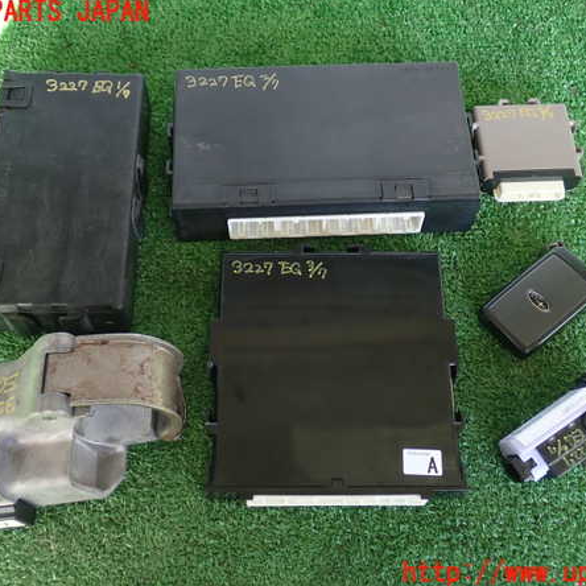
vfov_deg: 39.2
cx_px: 305
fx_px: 824
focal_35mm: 43
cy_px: 293
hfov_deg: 39.2
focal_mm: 6.37
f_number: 2.5
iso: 125
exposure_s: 1/80
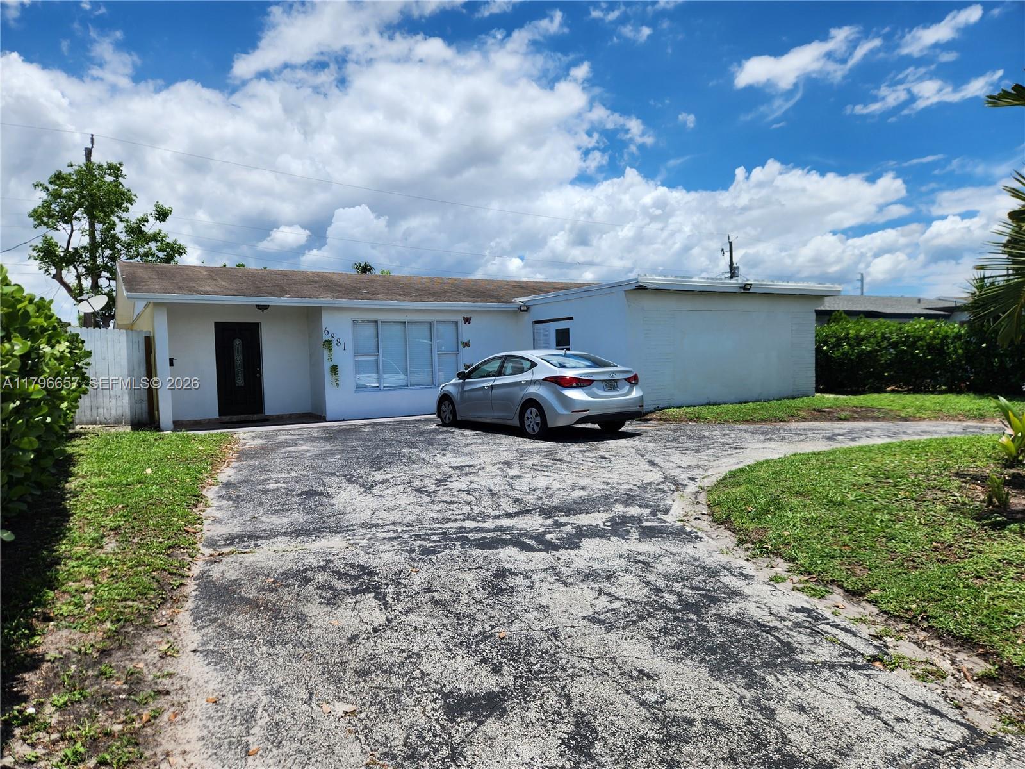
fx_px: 681
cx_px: 512
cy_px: 384
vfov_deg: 58.9
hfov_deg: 73.9
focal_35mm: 23
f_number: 1.8
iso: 20
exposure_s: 1/2621
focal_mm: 5.4
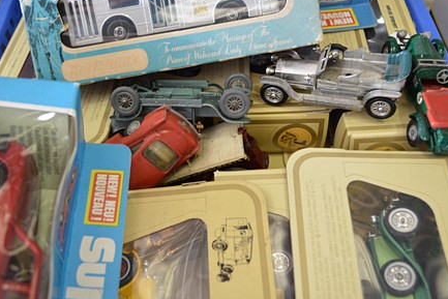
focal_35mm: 45
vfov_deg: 29.9
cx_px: 207
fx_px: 560
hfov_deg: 43.6
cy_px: 140
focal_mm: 26
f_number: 4.2
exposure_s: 1/60
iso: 500
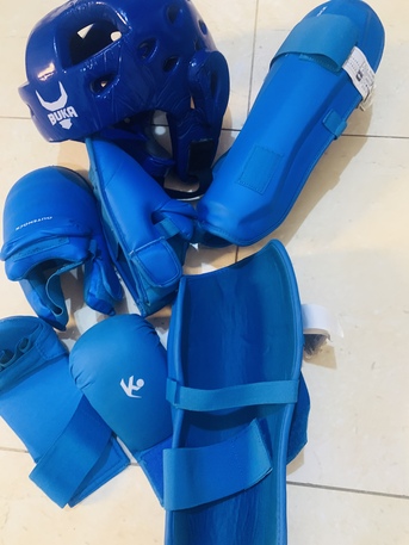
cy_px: 272
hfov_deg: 53.1
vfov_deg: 67.3
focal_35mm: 26
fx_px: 409
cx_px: 204
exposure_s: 1/35
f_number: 1.8
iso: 400
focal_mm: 4.25
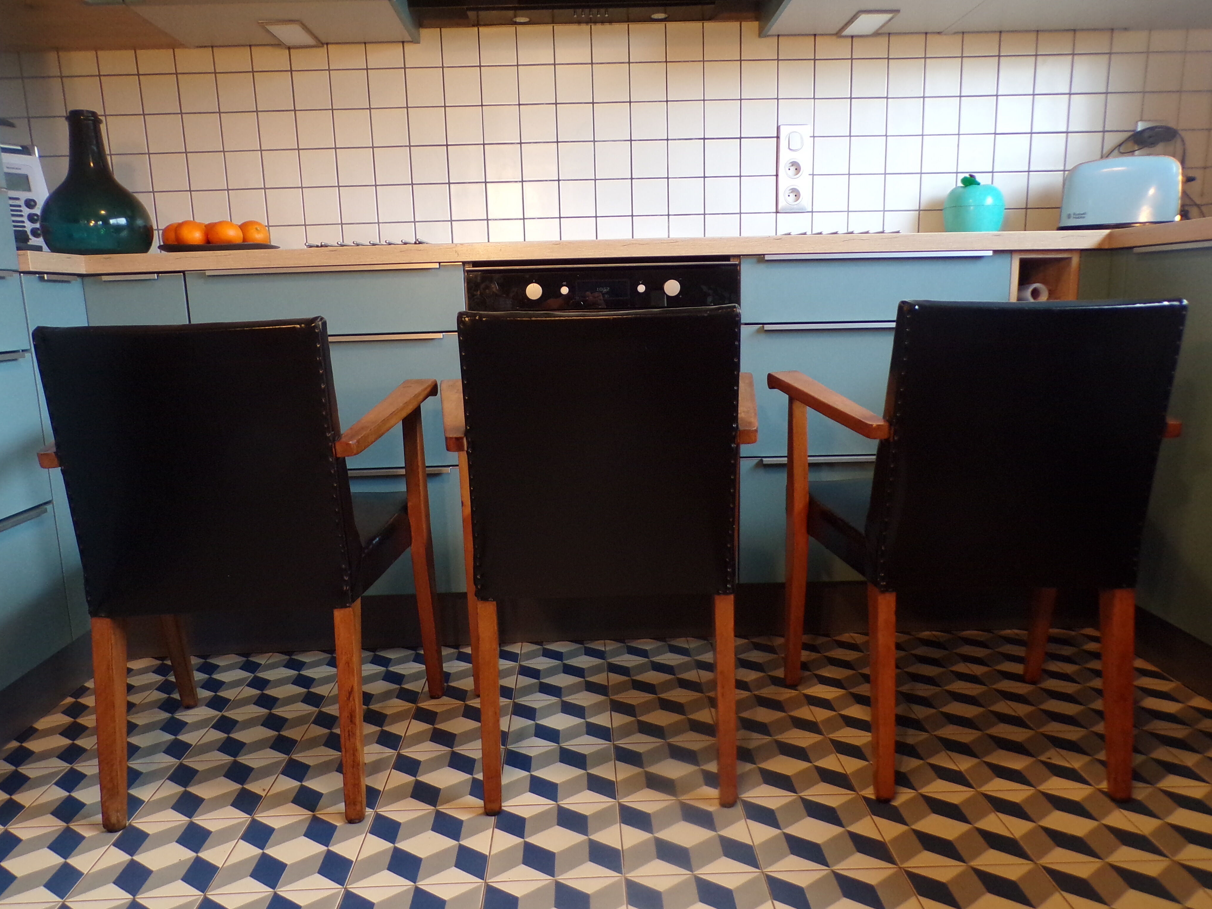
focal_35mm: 27
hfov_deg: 65.3
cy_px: 453
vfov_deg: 51.4
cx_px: 599
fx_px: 945
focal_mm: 4.3
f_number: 3
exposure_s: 1/25
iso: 200
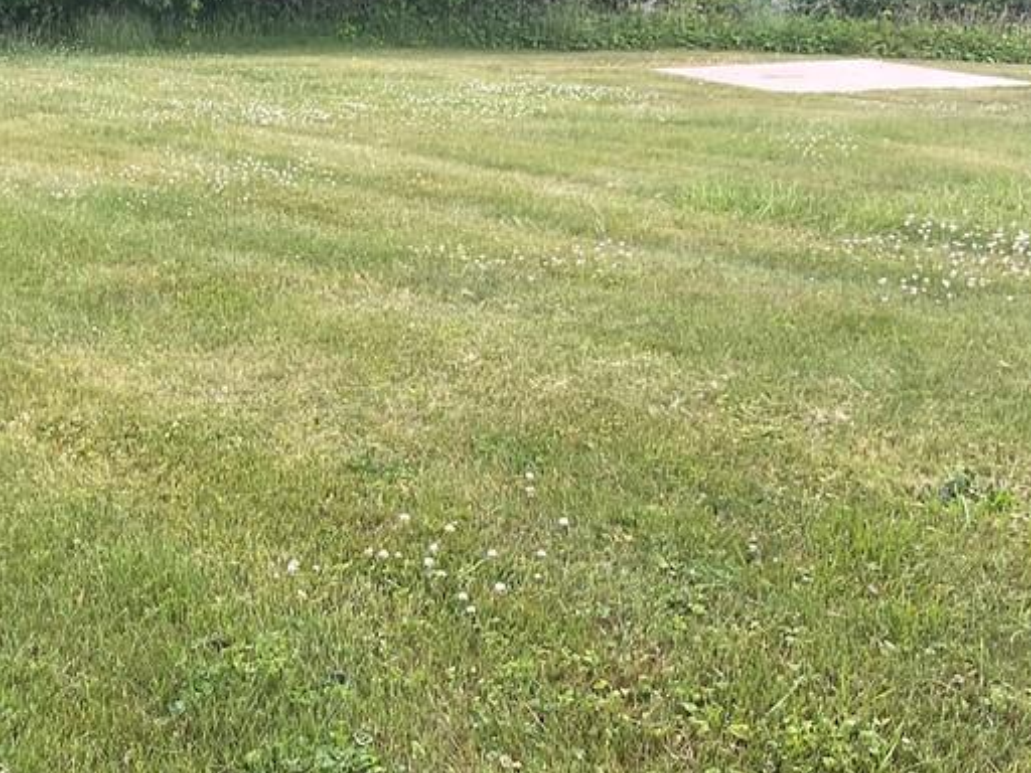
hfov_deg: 33.0
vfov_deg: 25.2
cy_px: 358
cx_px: 352
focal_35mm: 58
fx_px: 1727
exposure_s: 1/122
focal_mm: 3
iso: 20
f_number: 1.8
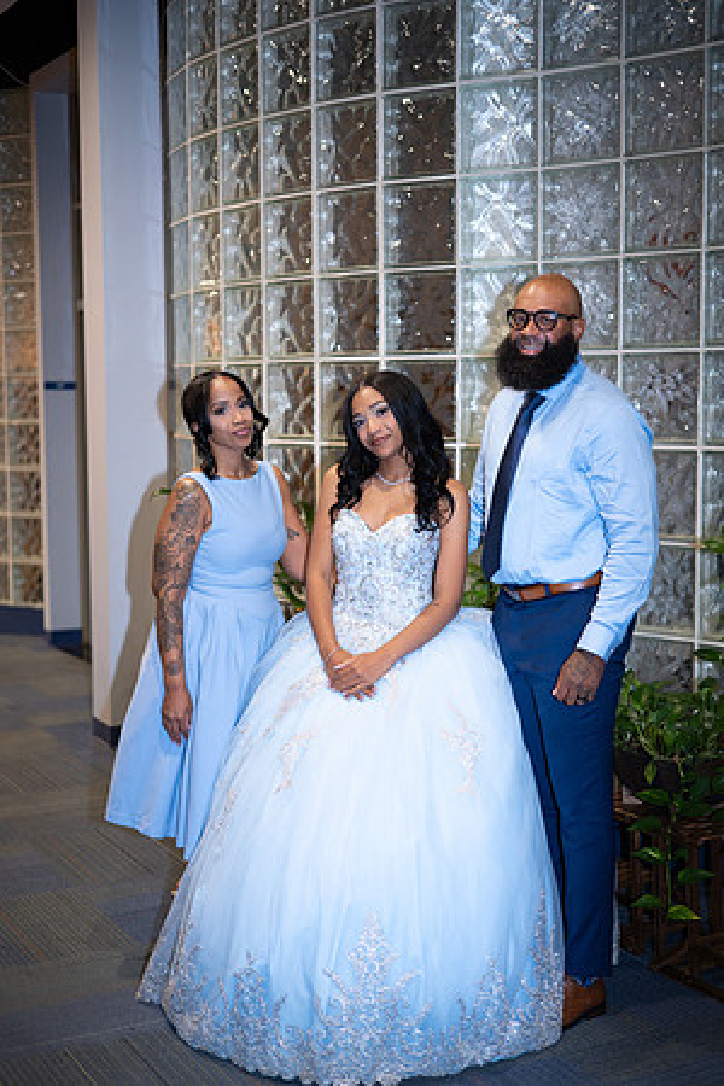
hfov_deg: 26.0
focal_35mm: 52
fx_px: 1569
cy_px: 543
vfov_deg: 38.2
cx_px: 362
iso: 640
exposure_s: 1/160
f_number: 1.8
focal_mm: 50
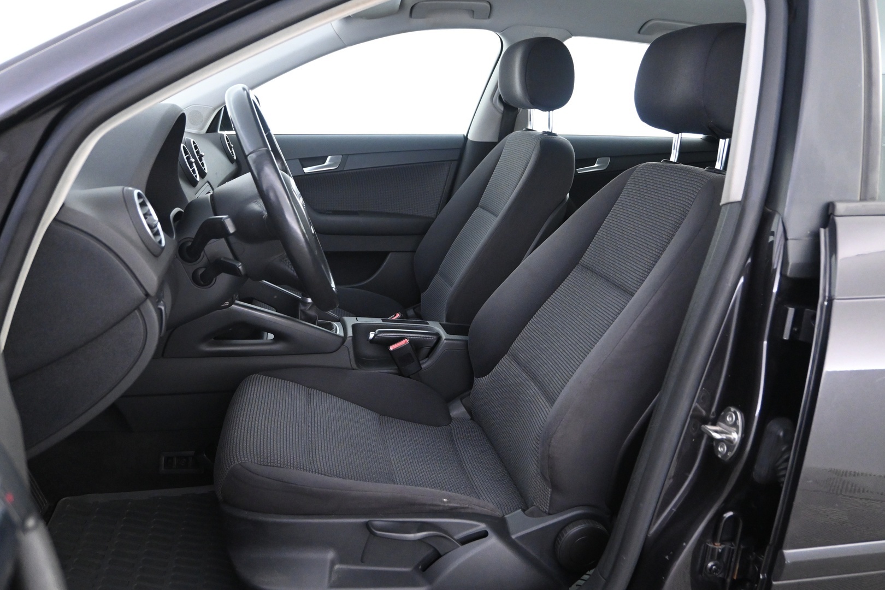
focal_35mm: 29
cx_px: 442
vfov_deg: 44.6
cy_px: 295
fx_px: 719
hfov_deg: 63.2
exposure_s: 1/20
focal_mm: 19.5
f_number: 3.8
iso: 3200
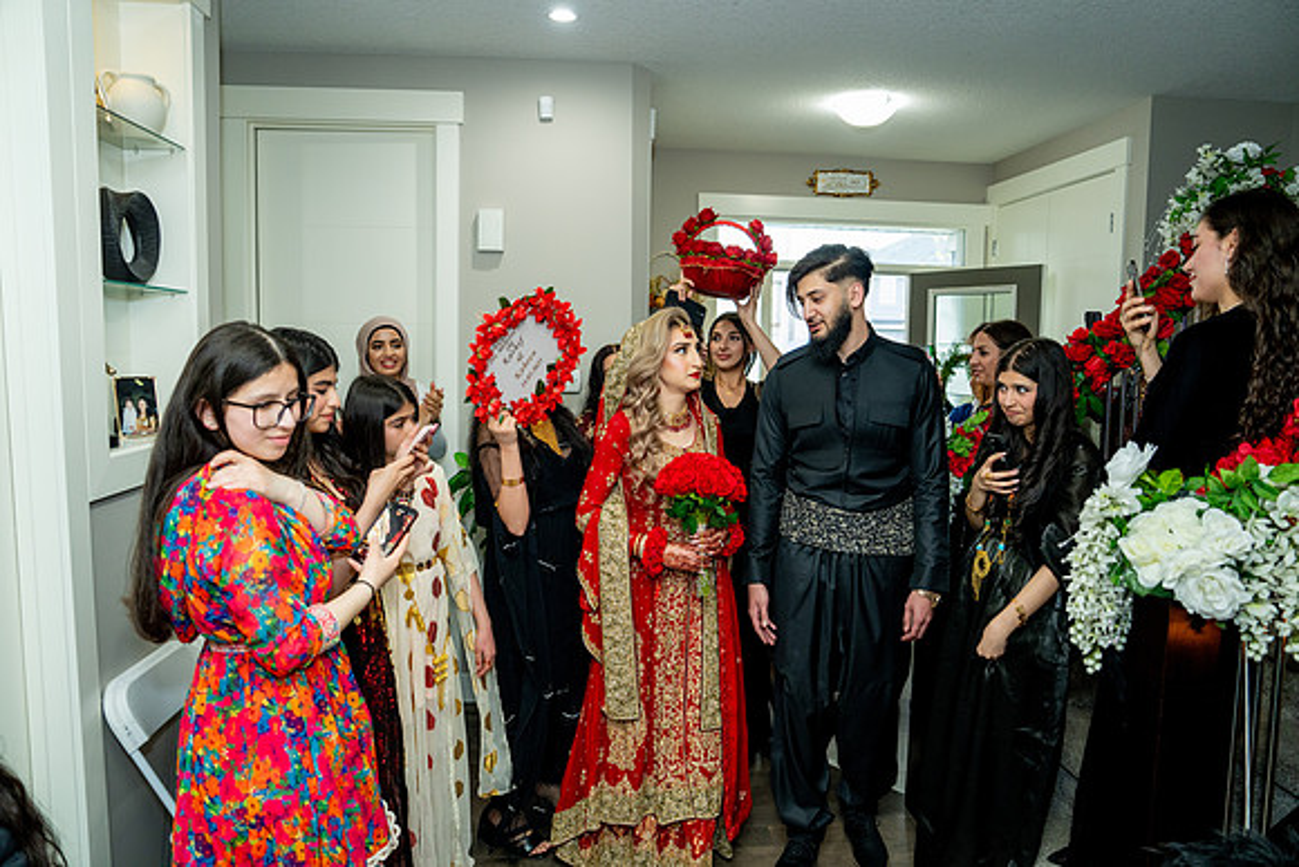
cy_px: 434
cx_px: 650
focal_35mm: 24
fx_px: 866
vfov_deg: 53.2
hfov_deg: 73.7
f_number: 2.8
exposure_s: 1/200
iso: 1000
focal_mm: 24
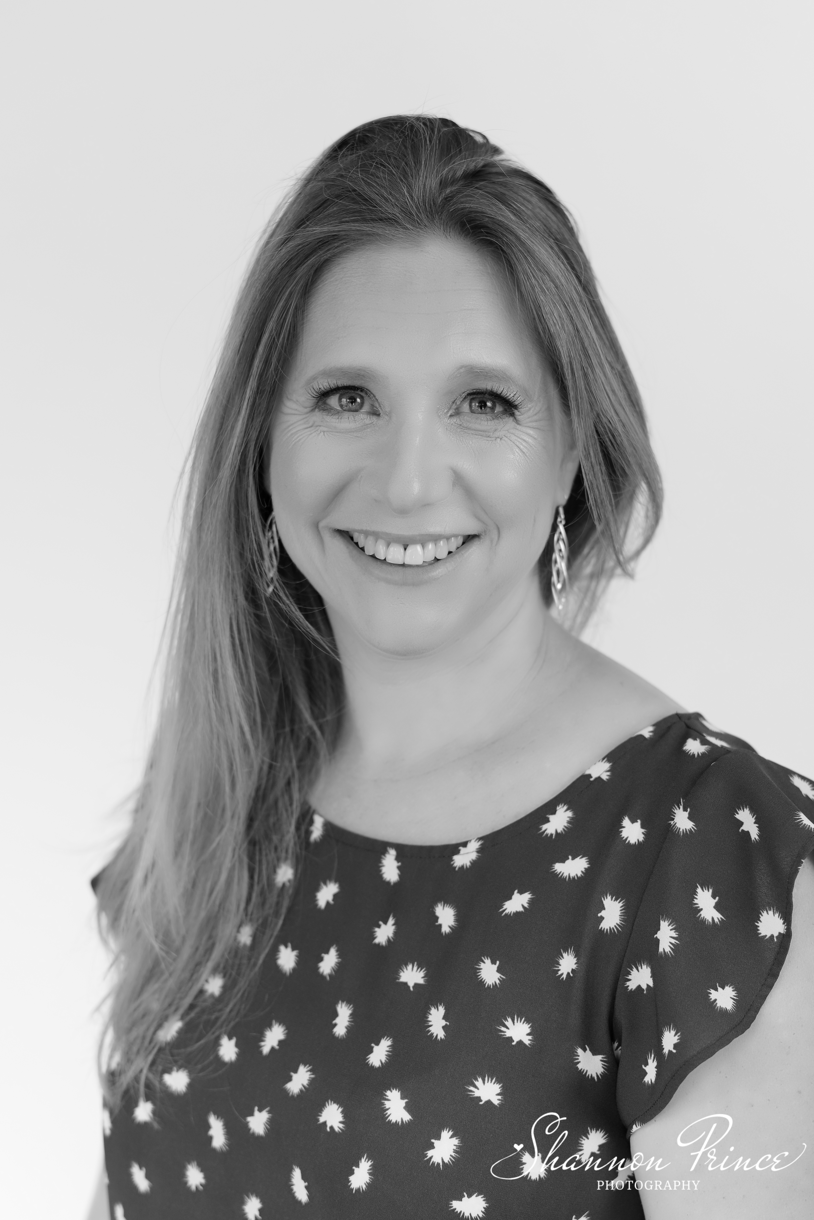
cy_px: 610
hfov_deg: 27.0
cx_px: 407
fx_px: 1695
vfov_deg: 39.6
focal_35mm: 50
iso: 160
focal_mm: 50
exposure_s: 1/60
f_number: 2.8
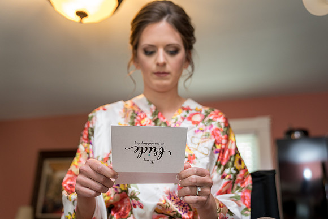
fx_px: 365
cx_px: 168
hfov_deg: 48.4
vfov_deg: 33.4
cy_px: 112
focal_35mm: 40
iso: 1000
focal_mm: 39
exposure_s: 1/200
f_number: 2.8
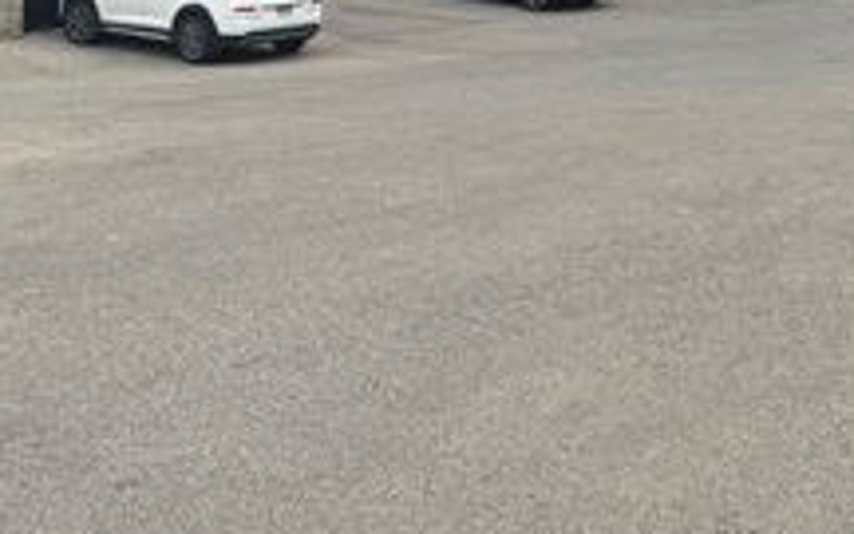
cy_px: -121
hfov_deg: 34.2
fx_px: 1373
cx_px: 569
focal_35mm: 59
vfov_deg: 20.5
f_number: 1.78
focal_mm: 6.76
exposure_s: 1/3096
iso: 80
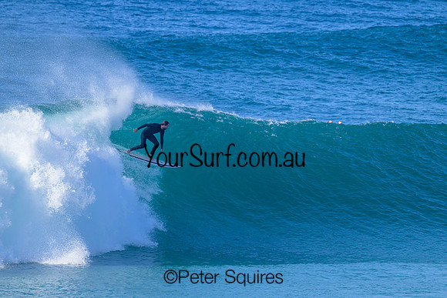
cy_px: 126
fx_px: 8012
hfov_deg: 3.2
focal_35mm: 645
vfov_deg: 2.1
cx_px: 234
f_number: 8
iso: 1000
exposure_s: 1/2000
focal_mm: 560
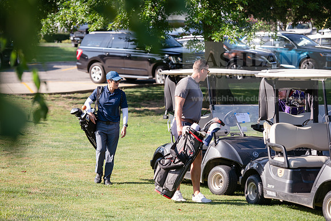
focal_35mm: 122
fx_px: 1122
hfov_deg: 16.8
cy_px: 110
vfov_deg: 11.2
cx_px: 166
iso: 100
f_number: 3.5
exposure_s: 1/400
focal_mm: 122
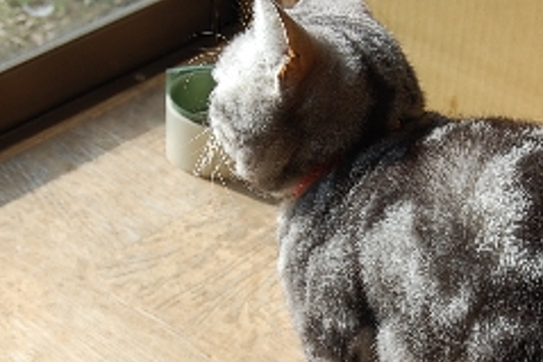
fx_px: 1794
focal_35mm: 119
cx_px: 334
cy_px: 235
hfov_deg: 17.2
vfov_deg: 11.5
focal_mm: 38
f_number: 7.1
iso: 200
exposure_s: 1/200
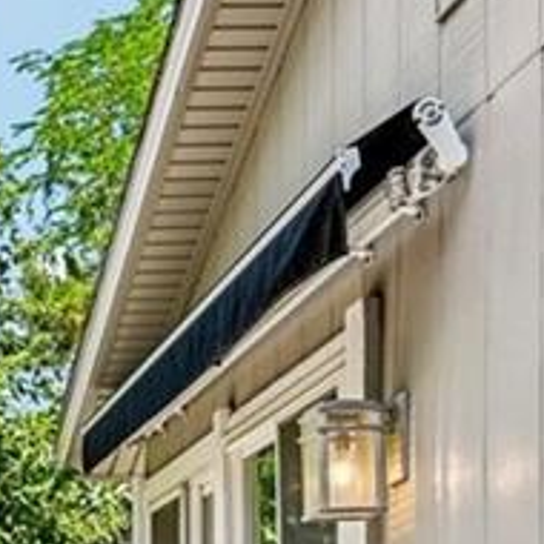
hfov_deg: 16.2
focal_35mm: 100
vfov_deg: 16.4
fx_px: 1778
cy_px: 724
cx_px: -226
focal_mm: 14
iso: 64
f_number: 10
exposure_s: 1/50
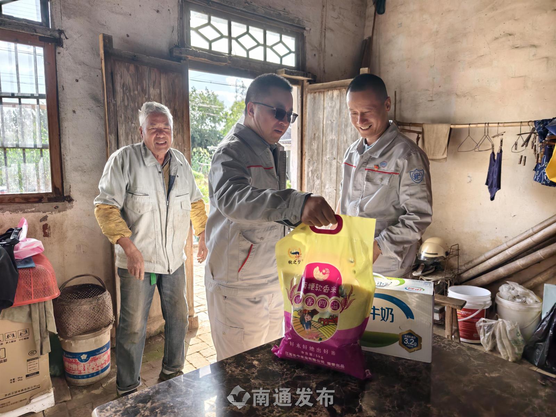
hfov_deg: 73.9
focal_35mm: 23
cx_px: 278
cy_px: 208
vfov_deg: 58.9
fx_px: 369
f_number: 1.75
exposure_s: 1/323
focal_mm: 8.67
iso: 50
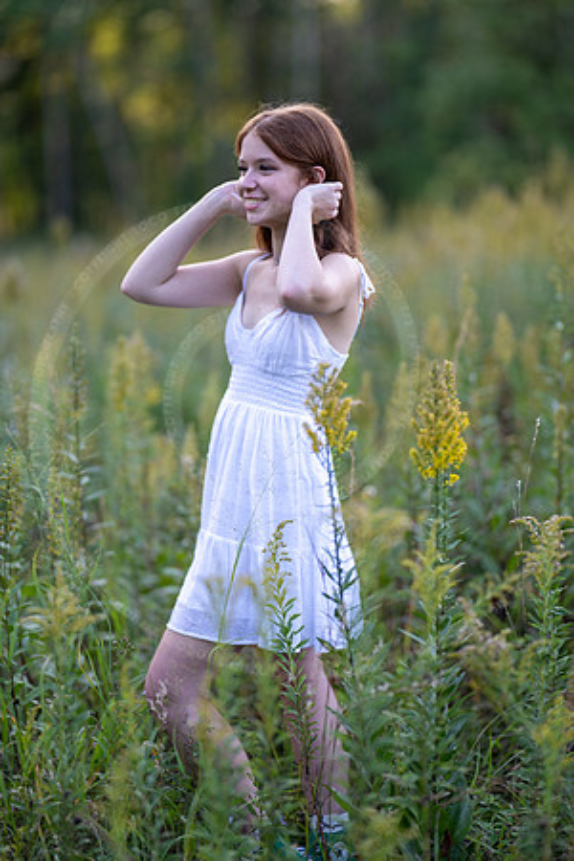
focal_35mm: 85
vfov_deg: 23.9
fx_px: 2033
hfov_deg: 16.1
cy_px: 430
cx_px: 287
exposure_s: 1/800
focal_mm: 85
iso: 160
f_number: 1.2
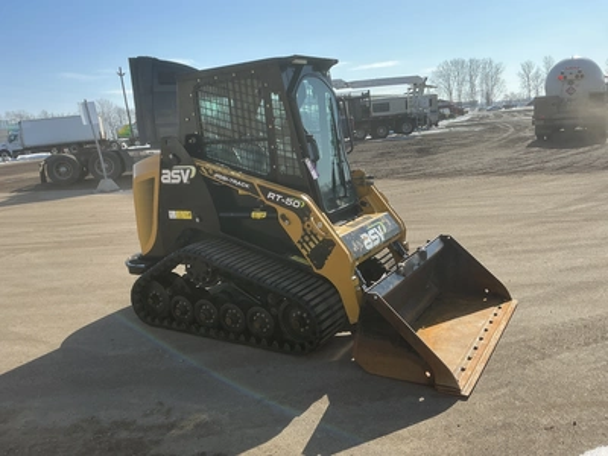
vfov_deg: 49.7
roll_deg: +4.8
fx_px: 492
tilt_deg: -11.2
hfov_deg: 63.4
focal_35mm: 28
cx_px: 304
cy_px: 228
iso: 25
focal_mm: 3
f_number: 1.8
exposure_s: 1/2227
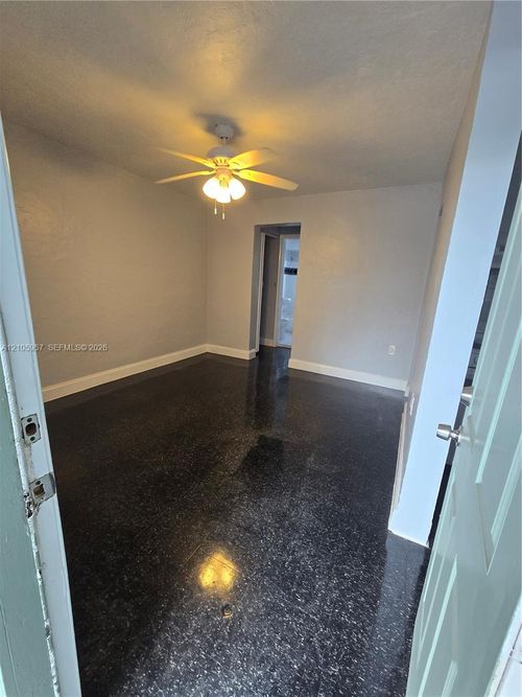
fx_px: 261
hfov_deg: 89.9
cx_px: 261
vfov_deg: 106.2
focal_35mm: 13
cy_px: 348
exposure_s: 1/100
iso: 250
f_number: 2.2
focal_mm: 2.2
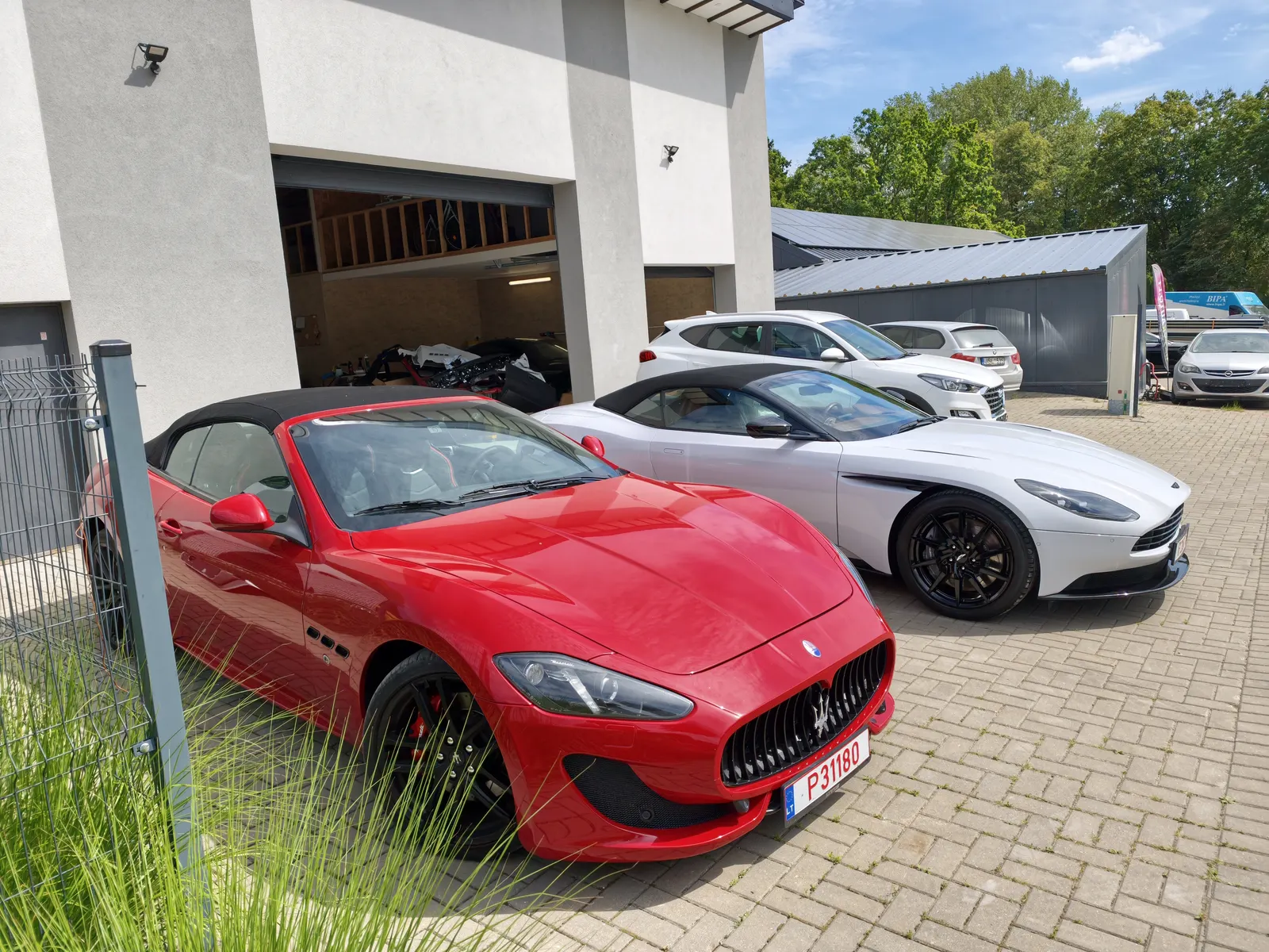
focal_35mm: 23
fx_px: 843
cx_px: 634
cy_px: 476
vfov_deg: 58.9
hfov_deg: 73.9
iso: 50
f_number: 1.67
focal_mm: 6.62
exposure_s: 1/3436
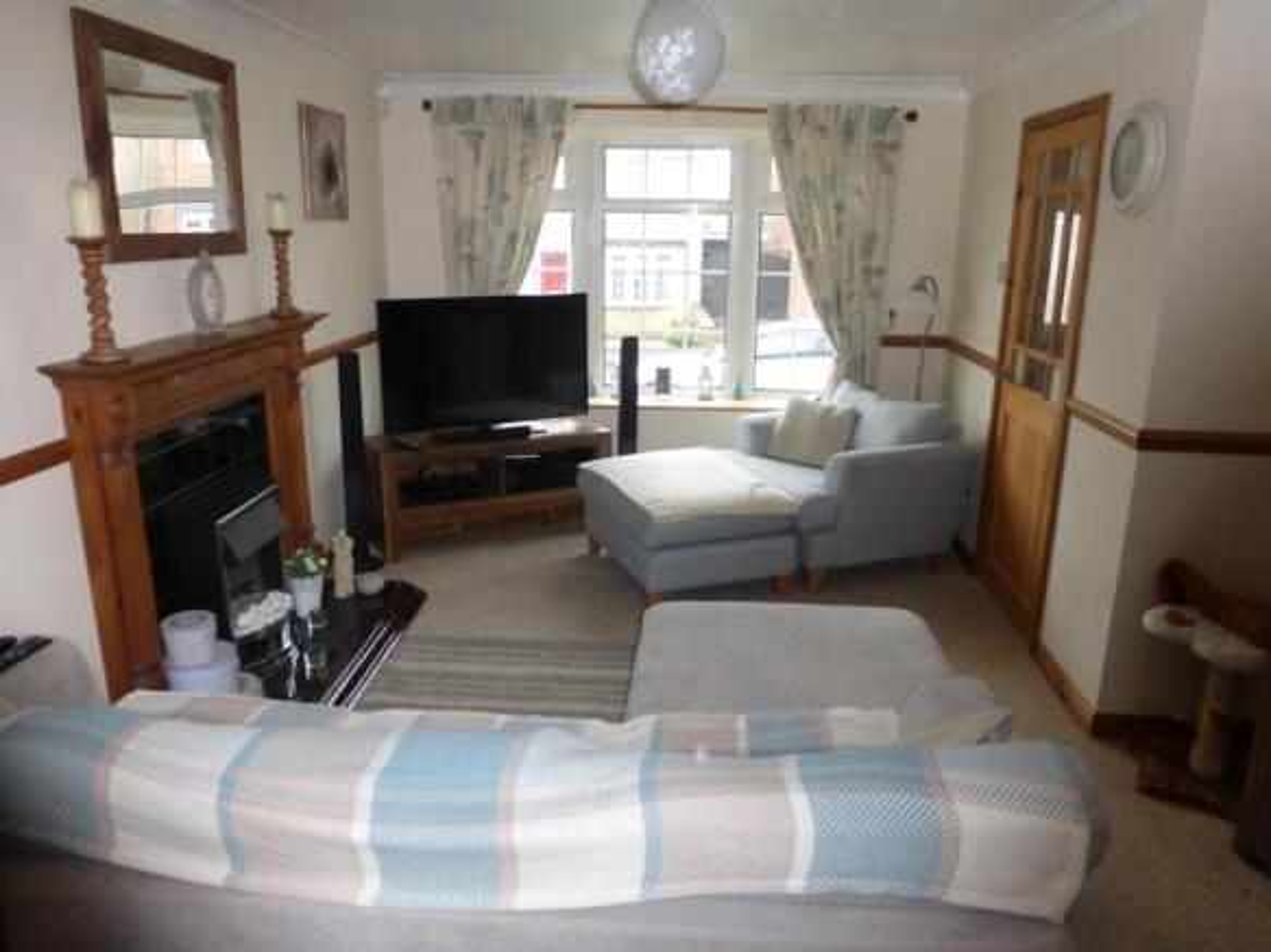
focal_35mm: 24
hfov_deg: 71.6
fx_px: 881
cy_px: 476
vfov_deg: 56.8
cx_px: 636
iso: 400
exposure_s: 1/60
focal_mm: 4.3
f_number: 3.3
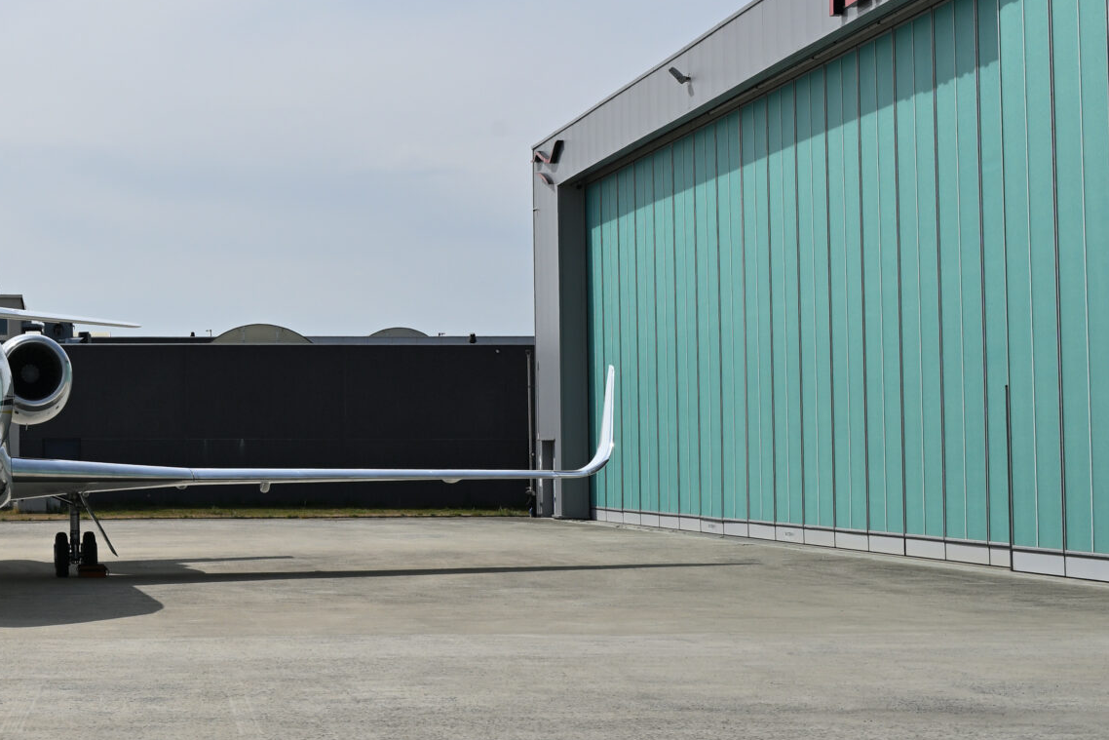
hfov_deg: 21.5
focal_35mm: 90
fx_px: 2773
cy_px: 273
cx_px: -83
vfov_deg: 15.2
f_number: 11
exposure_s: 1/800
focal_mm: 40
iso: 200
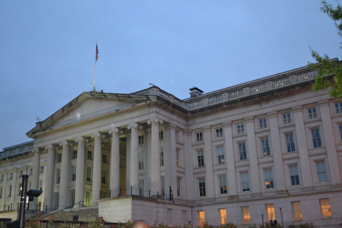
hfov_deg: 49.5
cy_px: 114
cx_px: 171
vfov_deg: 34.2
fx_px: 371
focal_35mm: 39
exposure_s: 1/60
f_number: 4.2
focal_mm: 26
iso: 1250
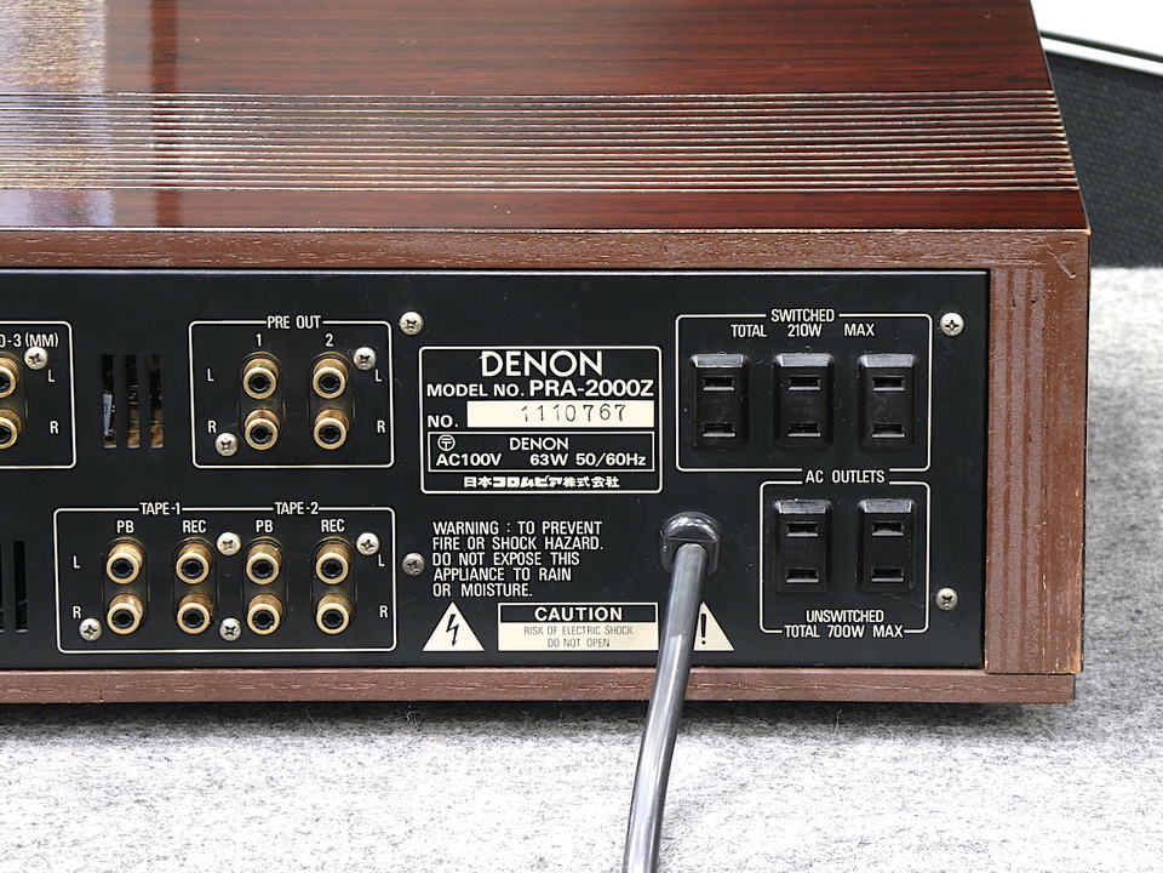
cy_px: 436
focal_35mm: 160
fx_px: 5376
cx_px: 582
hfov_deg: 12.3
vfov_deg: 9.3
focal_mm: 28.7
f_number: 5.5
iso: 100
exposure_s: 1.3
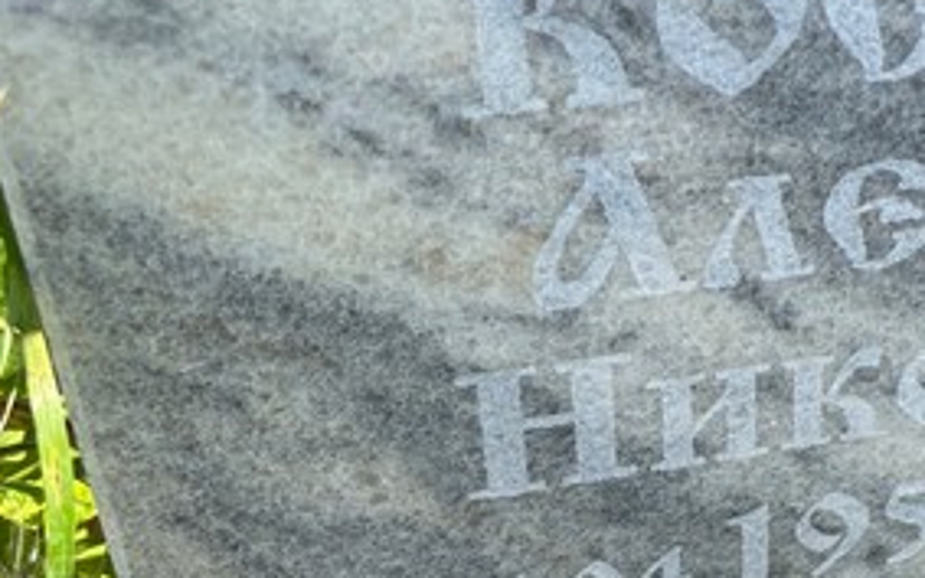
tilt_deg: -39.7
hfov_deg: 24.5
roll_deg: -6.6
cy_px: 408
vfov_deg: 16.7
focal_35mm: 78
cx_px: 1036
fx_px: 1967
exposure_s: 1/805
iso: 50
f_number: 1.6
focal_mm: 5.96
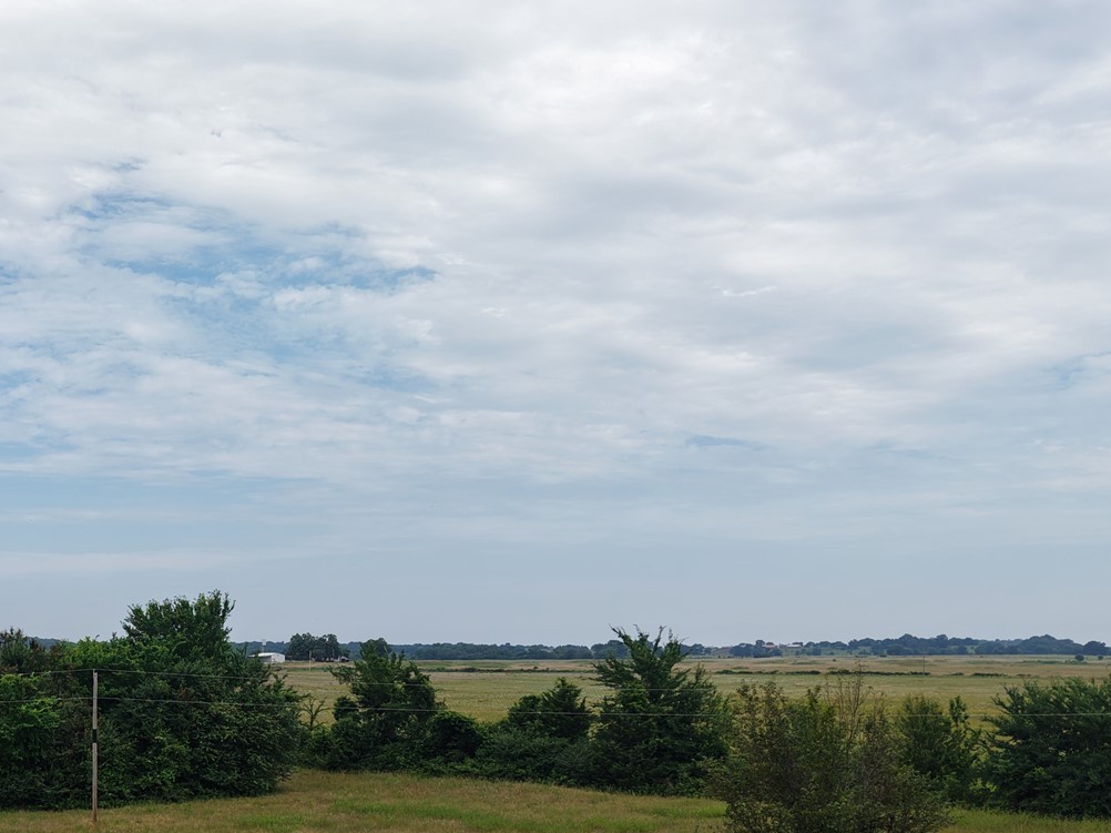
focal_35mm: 46
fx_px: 1476
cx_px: 98
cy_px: 659
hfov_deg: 38.3
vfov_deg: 30.8
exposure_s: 1/3000
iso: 140
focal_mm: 8.67
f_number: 1.8
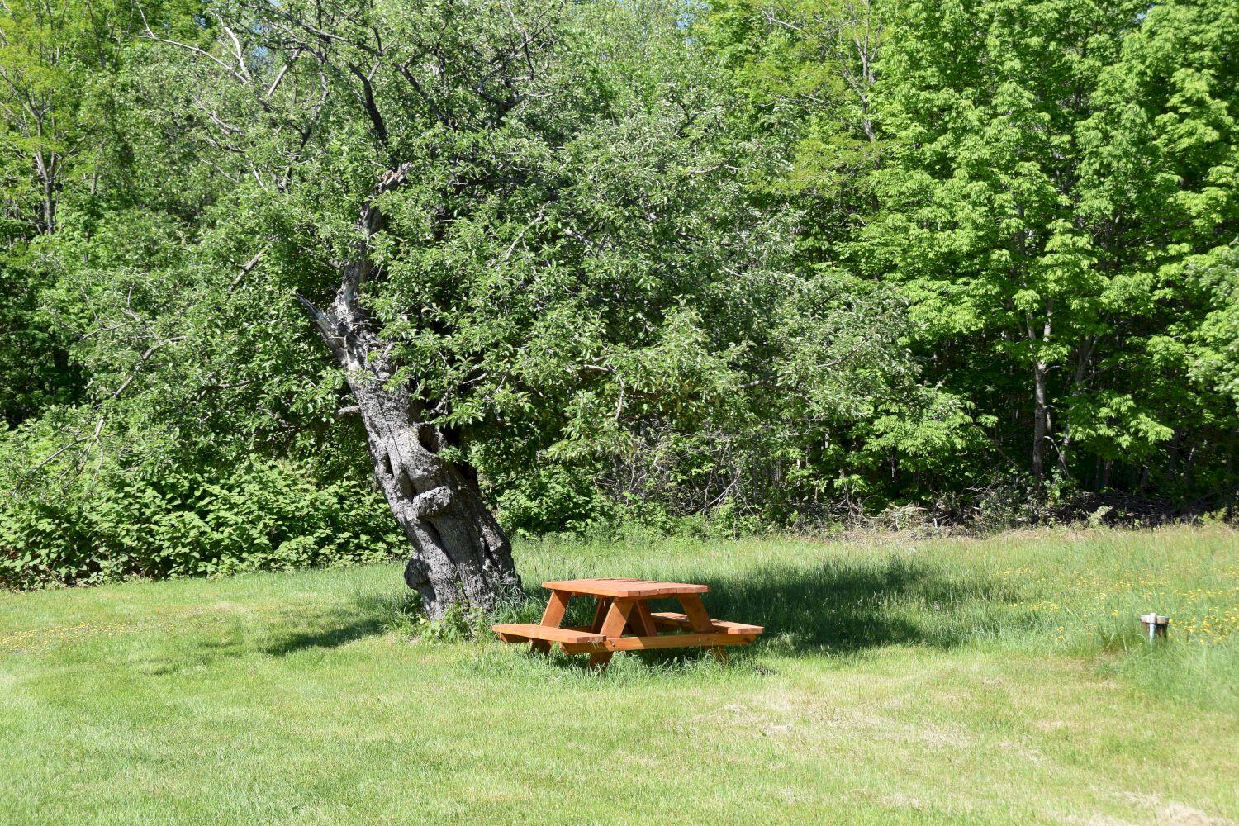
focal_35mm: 60
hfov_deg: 33.4
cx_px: 620
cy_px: 413
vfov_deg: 22.6
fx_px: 2065
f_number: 9
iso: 200
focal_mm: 40
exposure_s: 1/320
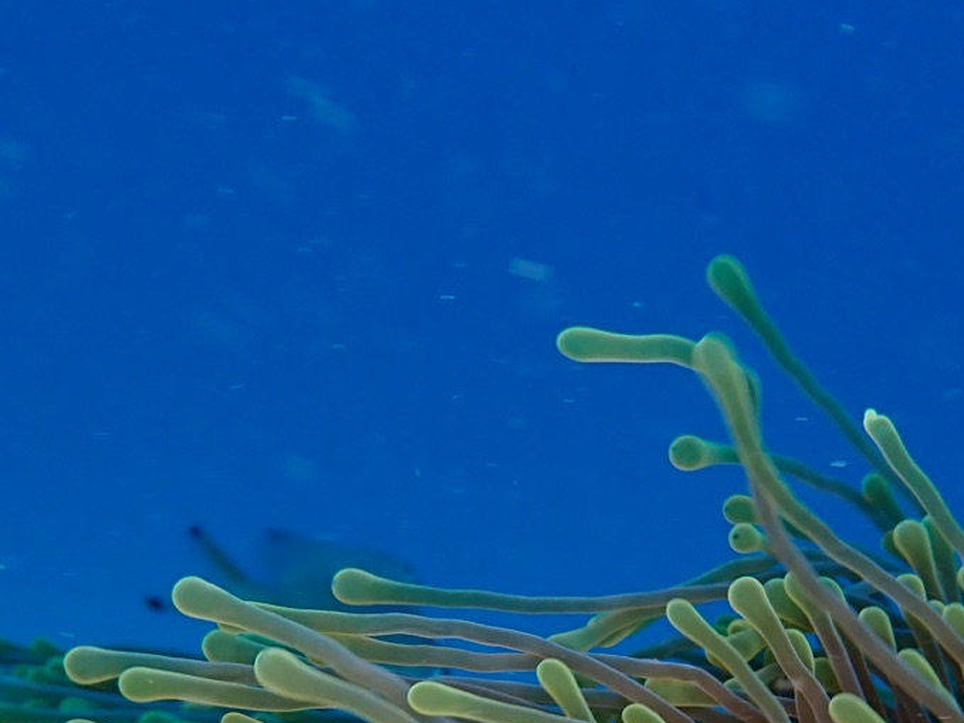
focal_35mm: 66
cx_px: 534
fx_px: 1838
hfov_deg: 29.4
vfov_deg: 21.1
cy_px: 808
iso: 100
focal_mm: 5.05
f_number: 3.2
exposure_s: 1/200
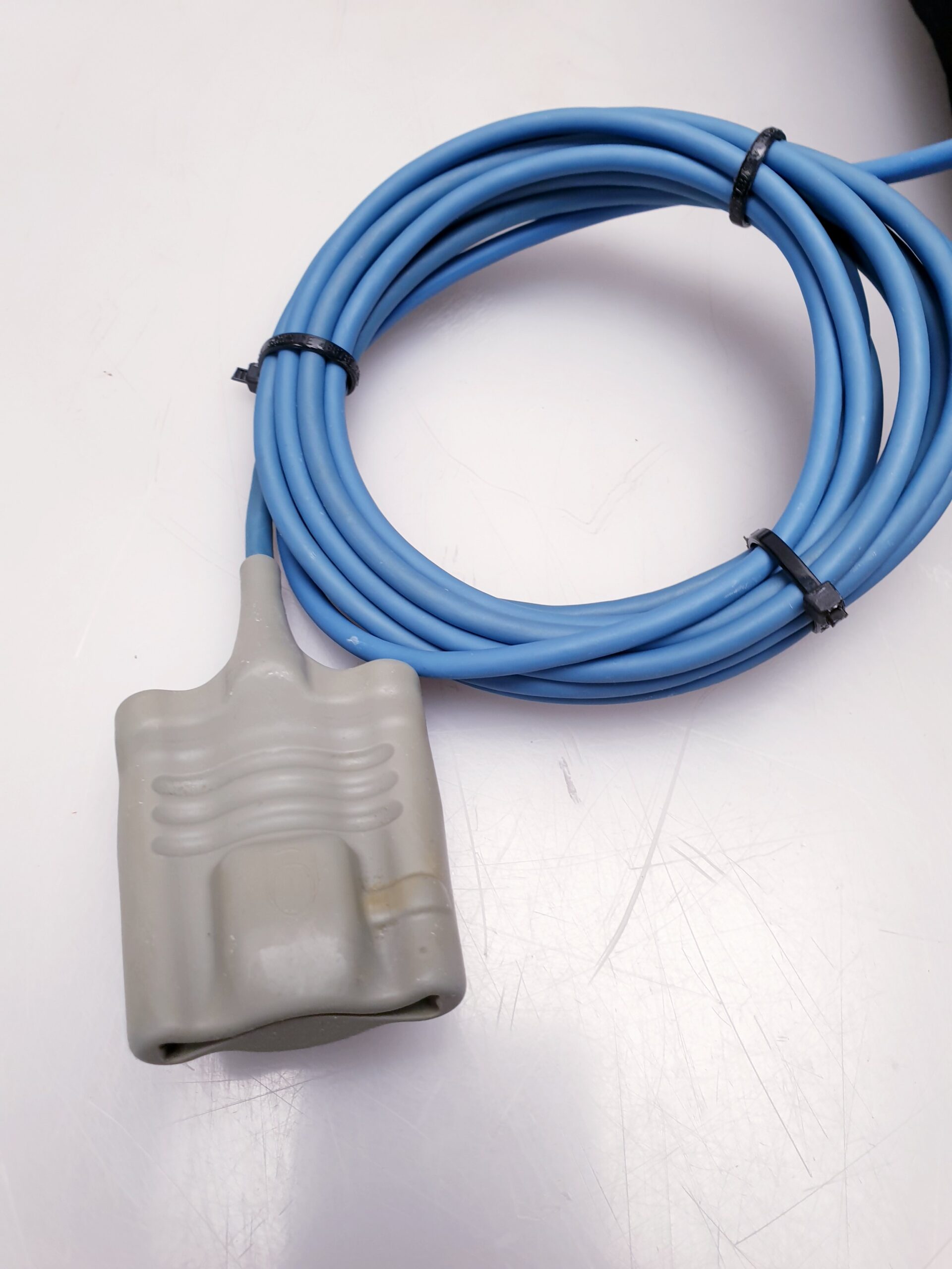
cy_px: 634
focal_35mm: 26
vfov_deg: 67.3
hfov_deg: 53.1
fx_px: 953
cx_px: 476
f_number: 2.4
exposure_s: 1/50
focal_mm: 4.3
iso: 64
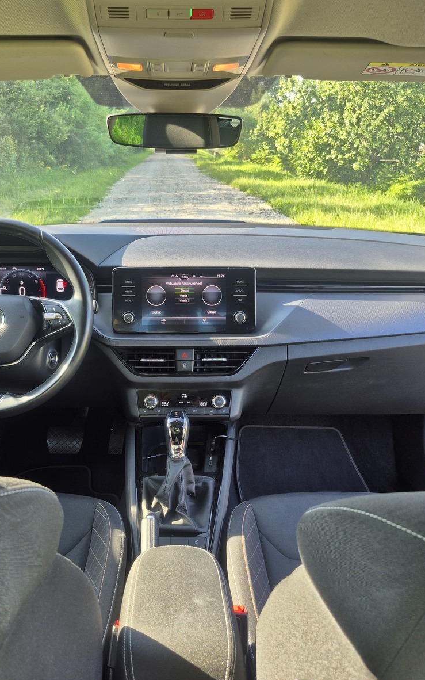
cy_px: 342
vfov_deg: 58.1
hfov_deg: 38.1
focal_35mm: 33
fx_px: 611
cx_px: 166
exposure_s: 1/100
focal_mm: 5.4
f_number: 1.8
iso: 25
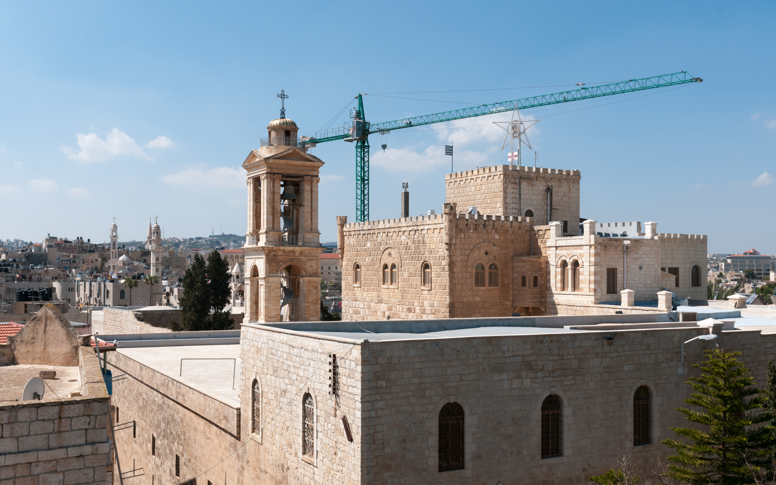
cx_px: 387
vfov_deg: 34.4
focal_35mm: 37
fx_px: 782
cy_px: 253
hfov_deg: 52.8
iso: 200
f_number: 10
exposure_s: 1/400
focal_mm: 24
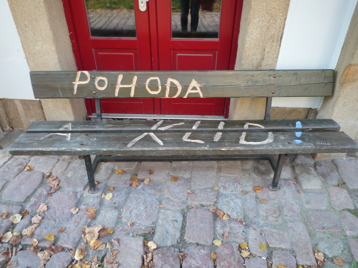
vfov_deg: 54.9
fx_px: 259
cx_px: 179
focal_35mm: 25
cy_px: 134
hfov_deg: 69.4
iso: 100
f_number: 2.8
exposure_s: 1/60
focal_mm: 4.4
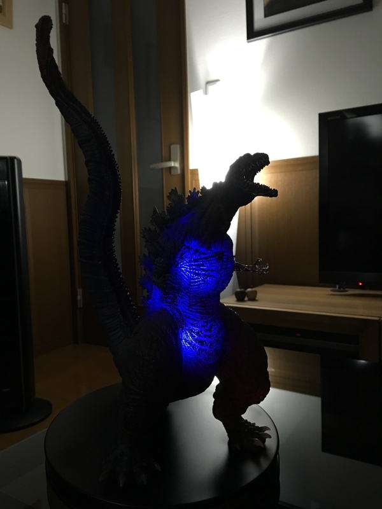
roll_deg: +2.1
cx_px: 191
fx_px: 427
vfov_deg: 61.7
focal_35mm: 29
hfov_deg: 48.2
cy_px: 254
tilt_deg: -3.3
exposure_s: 1/8
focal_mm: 4.15
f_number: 2.2
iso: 100
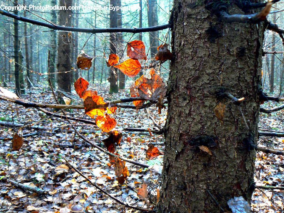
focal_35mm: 36
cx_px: 142
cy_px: 106
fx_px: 295
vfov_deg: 39.7
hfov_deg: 51.4
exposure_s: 1/25
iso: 200
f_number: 2.8
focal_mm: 6
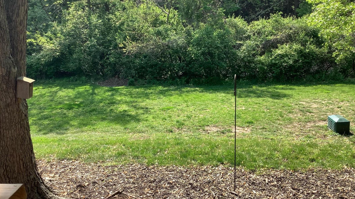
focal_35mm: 34
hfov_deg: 58.0
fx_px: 320
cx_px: 177
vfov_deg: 34.7
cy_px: 103
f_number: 2.4
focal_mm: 3.3
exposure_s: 1/411
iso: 25
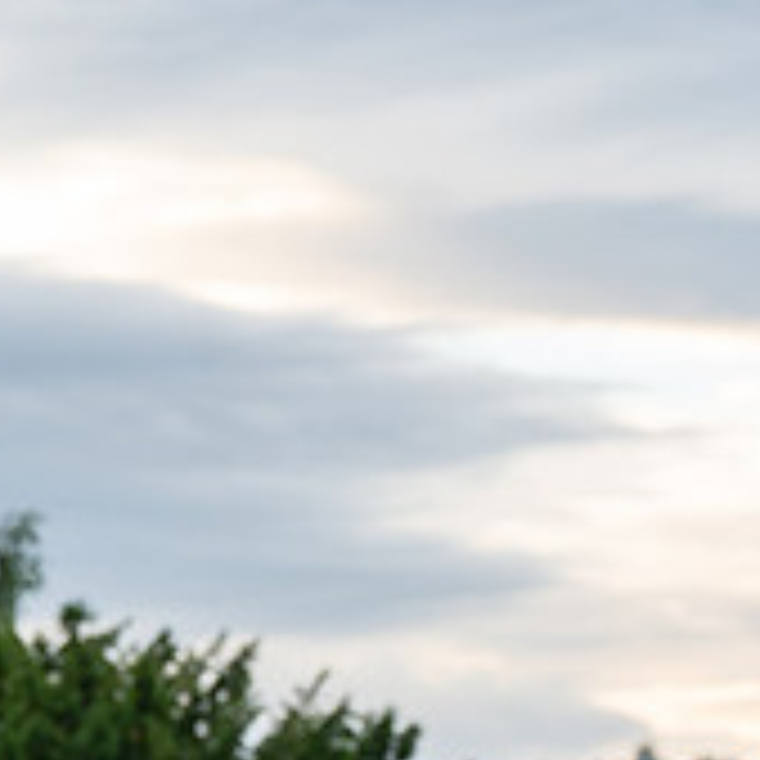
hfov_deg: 8.0
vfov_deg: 7.9
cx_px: 612
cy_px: 926
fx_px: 5440
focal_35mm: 219
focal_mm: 97
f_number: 3.2
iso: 640
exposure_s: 1/640
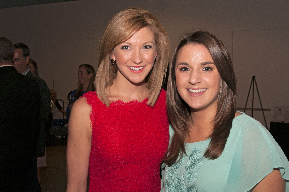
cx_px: 144
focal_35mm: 57
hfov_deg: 35.1
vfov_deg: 23.7
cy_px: 96
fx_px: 457
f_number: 11
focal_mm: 38
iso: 200
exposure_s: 1/100
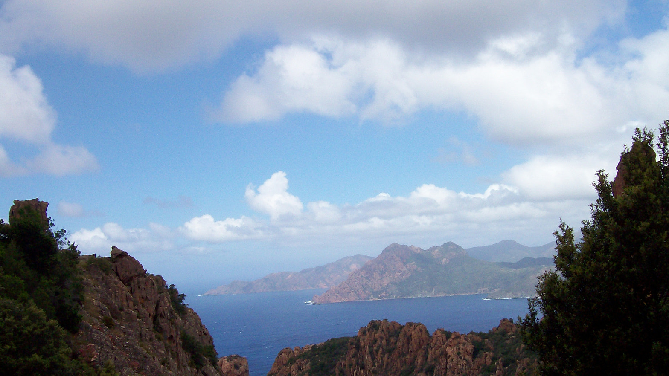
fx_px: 710
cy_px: 213
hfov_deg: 50.5
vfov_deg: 29.7
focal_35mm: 40
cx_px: 330
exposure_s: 1/848
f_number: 4.8
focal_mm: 6
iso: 80
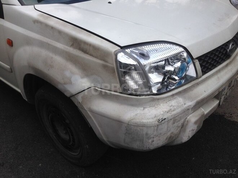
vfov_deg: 42.9
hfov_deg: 55.4
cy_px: 89
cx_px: 119
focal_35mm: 33
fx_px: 227
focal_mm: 4.12
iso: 50
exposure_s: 1/678
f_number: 2.4
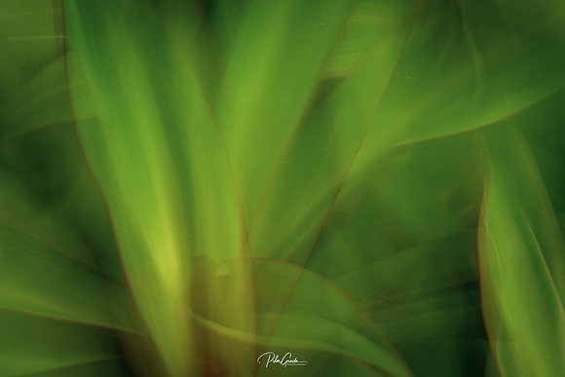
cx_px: 276
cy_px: 185
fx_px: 1940
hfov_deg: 16.6
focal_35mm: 124
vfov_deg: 11.1
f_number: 22
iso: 64
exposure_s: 1/1.25
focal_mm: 120
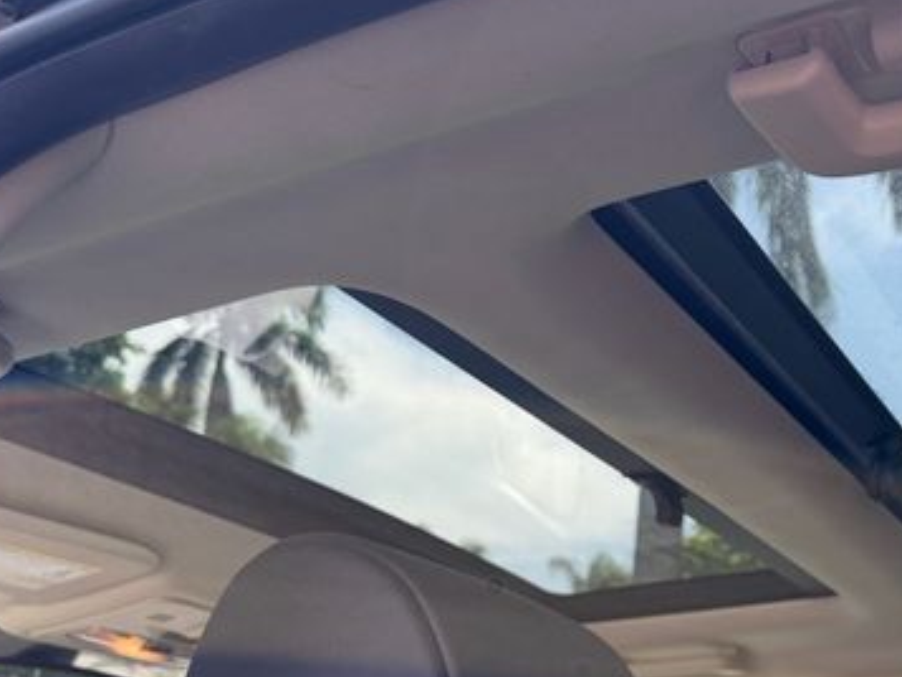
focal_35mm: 43
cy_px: 576
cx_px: 733
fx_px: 1121
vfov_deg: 32.4
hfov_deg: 41.8
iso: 80
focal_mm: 6.76
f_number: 1.78
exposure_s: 1/765
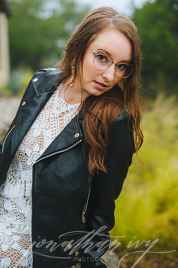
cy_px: 134
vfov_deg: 39.6
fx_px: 372
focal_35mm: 50
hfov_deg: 26.9
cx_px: 89
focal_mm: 50
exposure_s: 1/100
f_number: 2
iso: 500
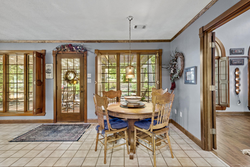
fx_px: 111
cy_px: 84
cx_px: 125
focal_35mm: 16
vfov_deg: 73.7
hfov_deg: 96.7
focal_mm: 10.5
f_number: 6.4
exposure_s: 1/1.25
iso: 800
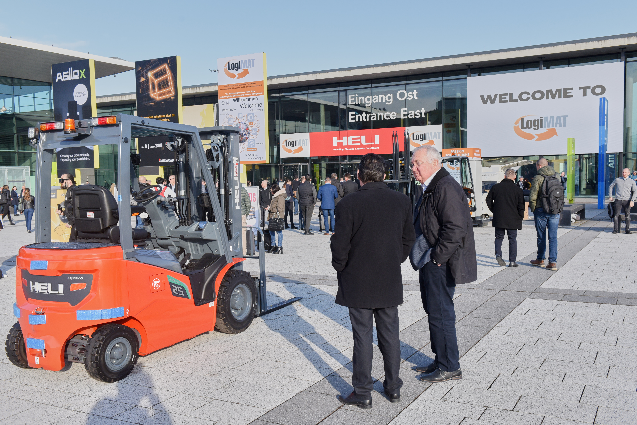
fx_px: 620
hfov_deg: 54.4
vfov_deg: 37.9
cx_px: 318
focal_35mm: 35
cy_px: 212
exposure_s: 1/1250
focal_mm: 35
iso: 800
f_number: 8
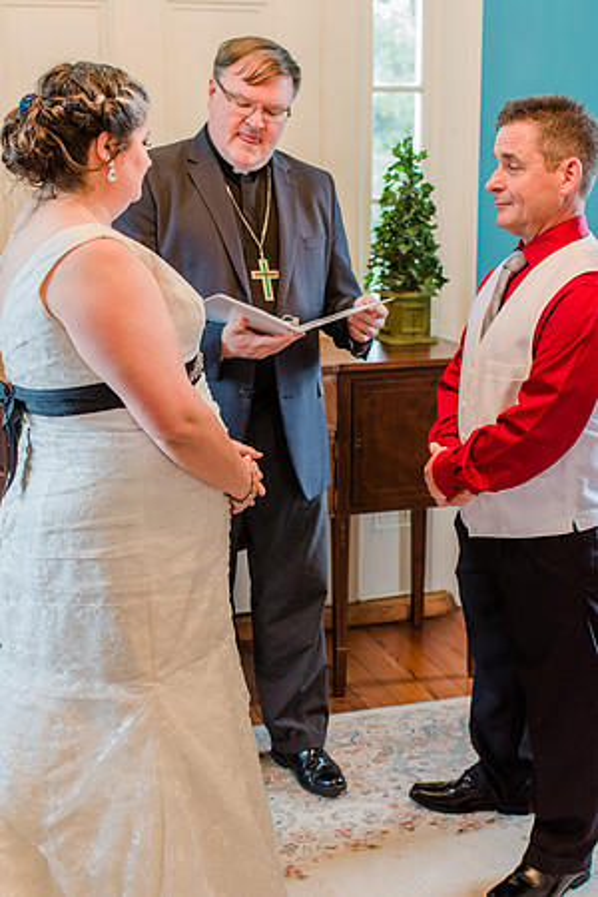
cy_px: 448
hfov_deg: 25.8
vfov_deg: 37.9
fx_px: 1308
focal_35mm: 52
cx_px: 299
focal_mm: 35
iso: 800
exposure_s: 1/100
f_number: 2.5
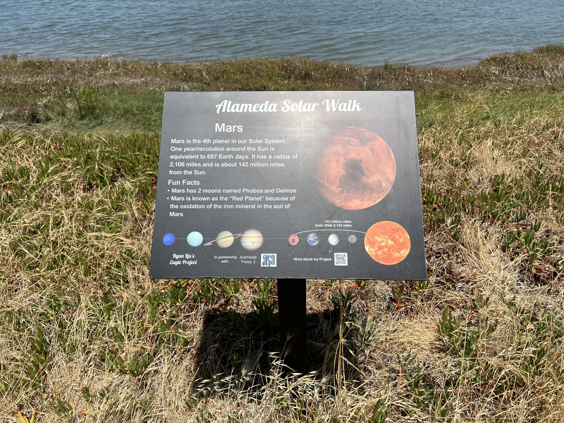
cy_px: 212
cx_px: 282
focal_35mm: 26
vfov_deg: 53.1
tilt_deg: -33.2
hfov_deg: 67.3
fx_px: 424
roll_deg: +2.6
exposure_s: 1/6579
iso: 50
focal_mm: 5.7
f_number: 1.5
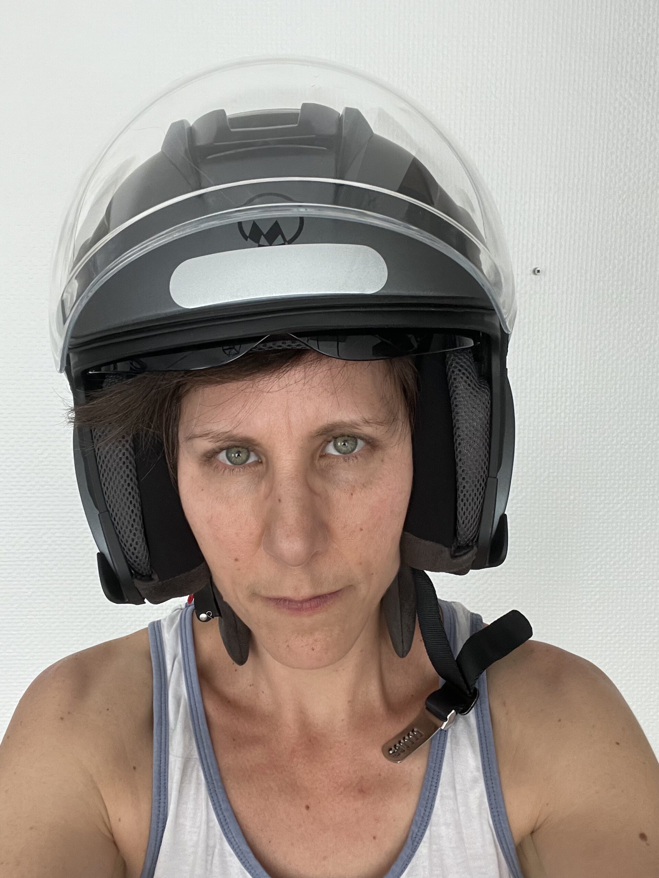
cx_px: 330
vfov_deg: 60.0
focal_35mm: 30
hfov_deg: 46.8
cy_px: 439
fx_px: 761
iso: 200
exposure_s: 1/60
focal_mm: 2.71
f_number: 2.2
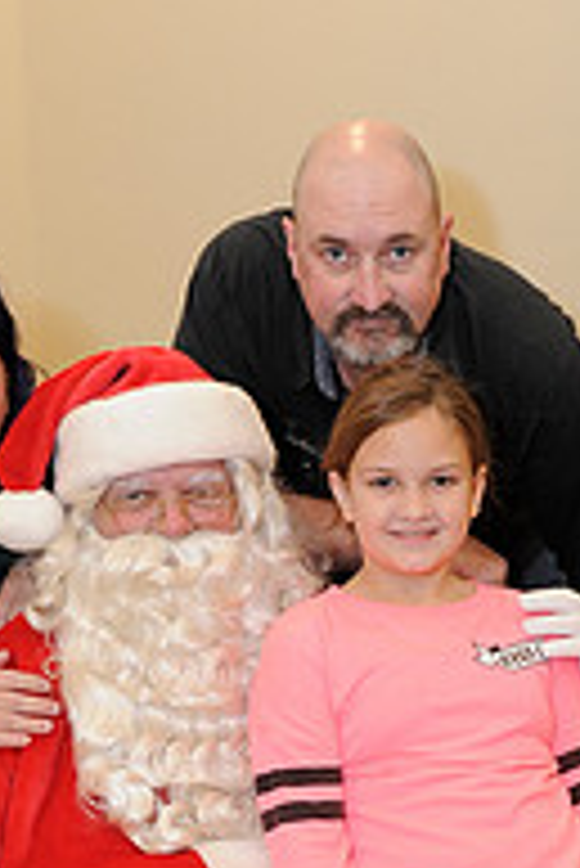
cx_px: 481
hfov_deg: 18.7
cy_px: 760
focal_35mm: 72
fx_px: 1737
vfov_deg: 27.2
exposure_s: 1/100
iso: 1600
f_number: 4
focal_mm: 24
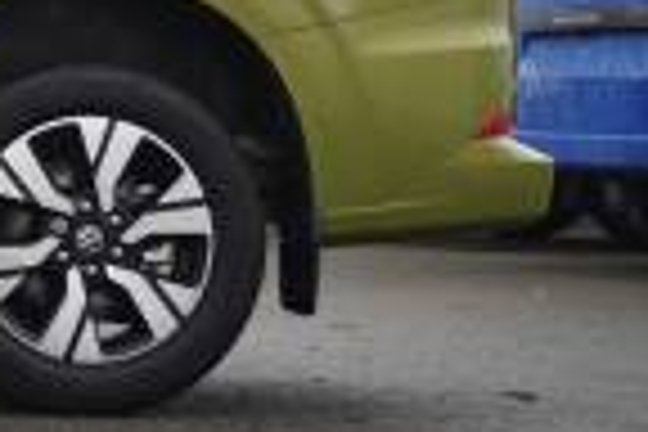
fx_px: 3366
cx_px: -778
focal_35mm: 187
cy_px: -58
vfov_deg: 7.3
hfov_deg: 9.9
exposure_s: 1/60
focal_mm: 28
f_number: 4.5
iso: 125
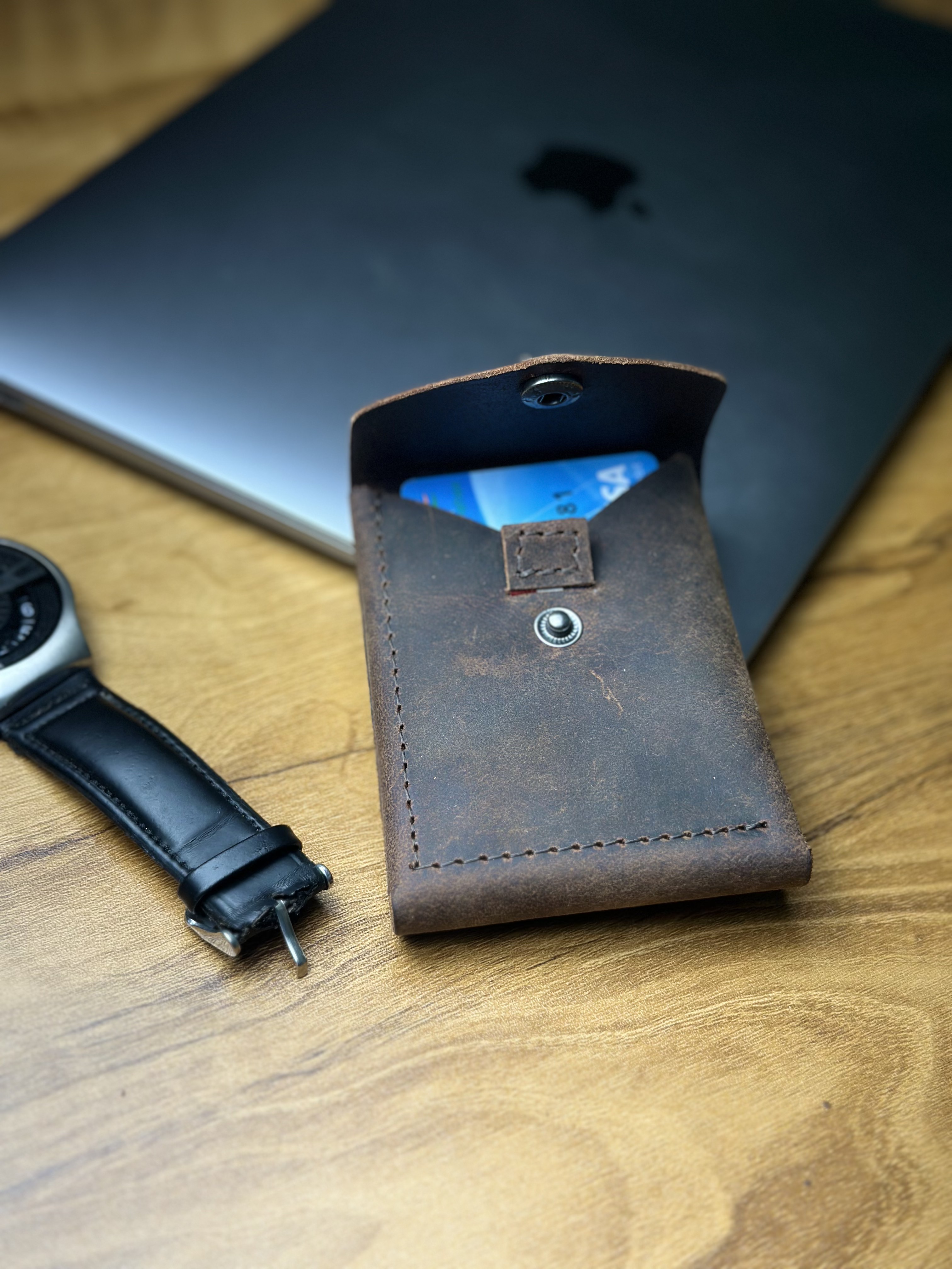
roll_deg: -9.1
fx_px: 1760
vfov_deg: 39.7
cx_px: 476
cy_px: 634
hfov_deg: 30.3
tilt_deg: -44.7
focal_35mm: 48
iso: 80
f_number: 1.78
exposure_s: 1/134
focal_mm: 6.86
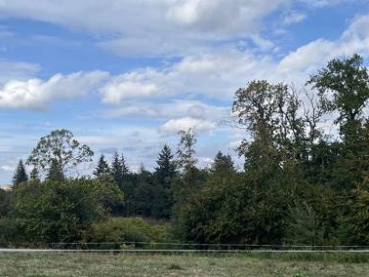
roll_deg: -0.1
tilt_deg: +0.1
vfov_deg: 26.4
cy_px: 191
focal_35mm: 55
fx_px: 587
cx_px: 214
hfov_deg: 34.8
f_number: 1.6
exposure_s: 1/3413
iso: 50
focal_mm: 5.1
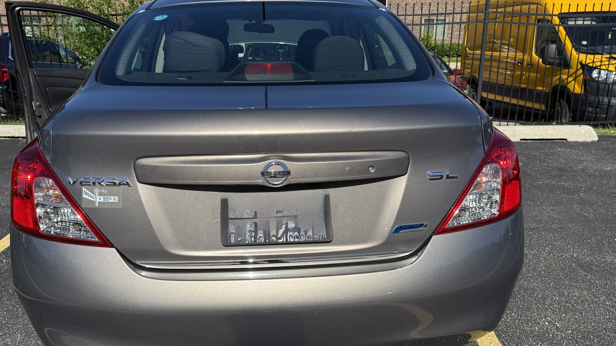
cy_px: 191
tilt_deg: -17.7
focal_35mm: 31
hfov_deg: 62.6
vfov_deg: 37.7
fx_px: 506
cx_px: 297
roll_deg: +0.2
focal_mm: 6.76
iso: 80
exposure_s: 1/4975
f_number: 1.78
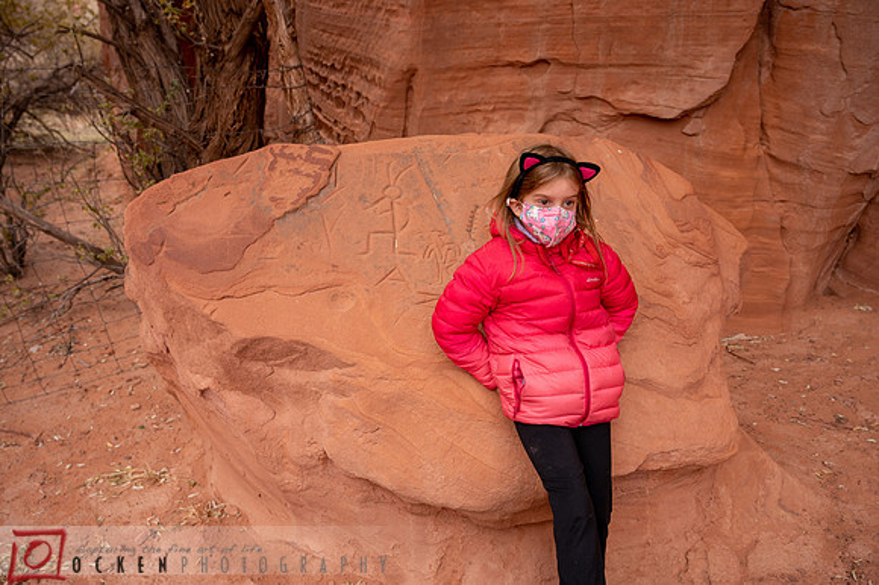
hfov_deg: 67.4
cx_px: 440
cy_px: 292
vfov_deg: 47.9
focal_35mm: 27
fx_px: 659
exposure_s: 1/500
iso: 400
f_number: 4
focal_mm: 27
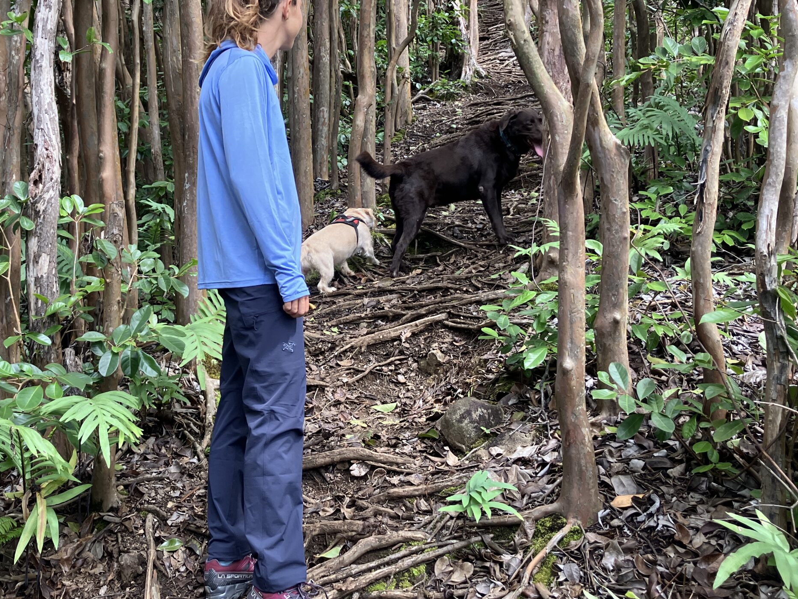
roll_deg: +0.2
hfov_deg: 45.4
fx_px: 945
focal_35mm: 41
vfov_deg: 35.0
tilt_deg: +5.2
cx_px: 302
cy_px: 240
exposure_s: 1/121
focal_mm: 3.99
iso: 64
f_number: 1.8
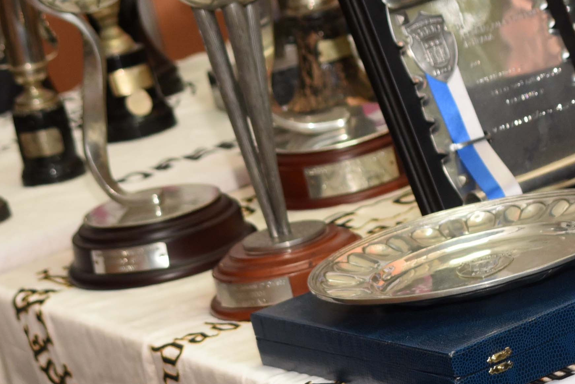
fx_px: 3196
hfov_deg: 10.2
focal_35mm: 200
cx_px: 549
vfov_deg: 6.8
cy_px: 407
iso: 800
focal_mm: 58
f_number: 6.3
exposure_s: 1/50
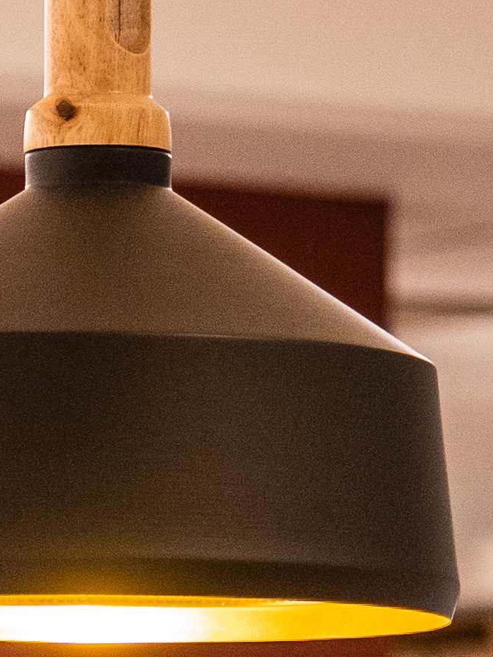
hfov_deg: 3.7
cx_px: 142
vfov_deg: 4.9
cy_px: 1085
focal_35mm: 403
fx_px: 7651
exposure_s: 1/125
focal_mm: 61
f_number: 2.8
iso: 1000
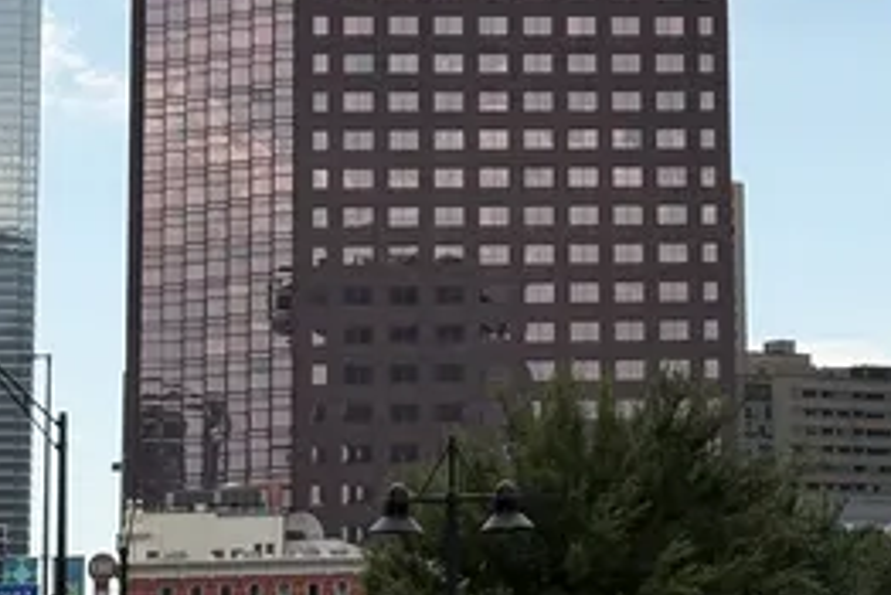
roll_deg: +1.4
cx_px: 803
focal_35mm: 165
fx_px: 4086
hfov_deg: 12.4
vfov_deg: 8.2
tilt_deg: +12.7
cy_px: -173
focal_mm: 5.96
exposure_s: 1/4630
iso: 32
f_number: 1.6
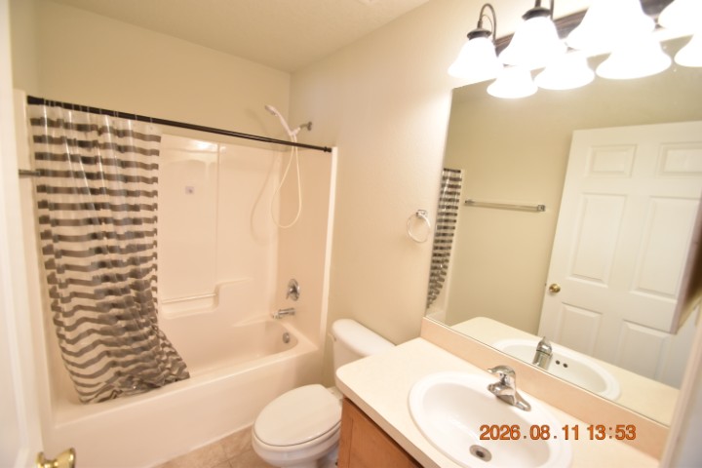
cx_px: 351
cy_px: 234
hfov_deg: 100.4
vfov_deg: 77.3
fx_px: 292
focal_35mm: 15
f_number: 3.5
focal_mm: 10
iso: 800
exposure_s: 1/30
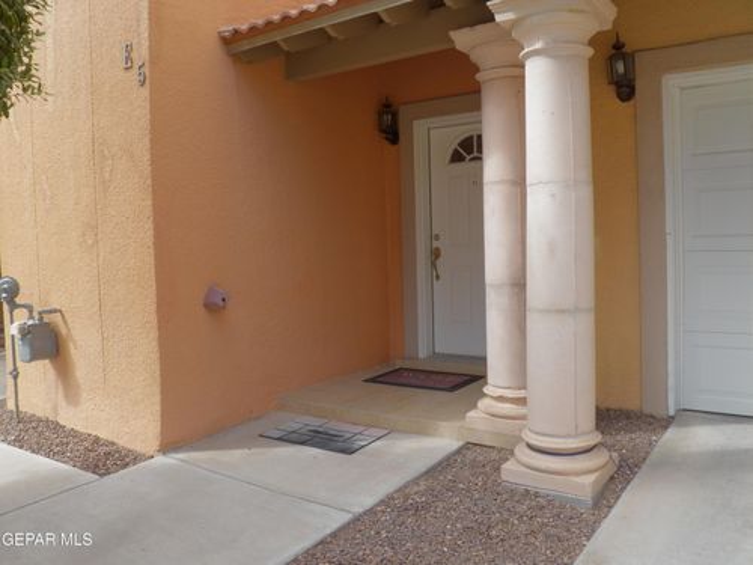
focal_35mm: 28
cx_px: 376
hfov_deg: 63.4
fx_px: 609
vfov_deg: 49.7
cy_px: 282
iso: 125
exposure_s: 1/1250
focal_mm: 4.9
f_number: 4.5
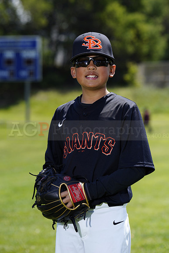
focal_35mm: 178
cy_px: 126
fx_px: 1253
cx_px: 84
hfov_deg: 7.7
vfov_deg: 11.5
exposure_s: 1/250
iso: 100
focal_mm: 178
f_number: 6.3
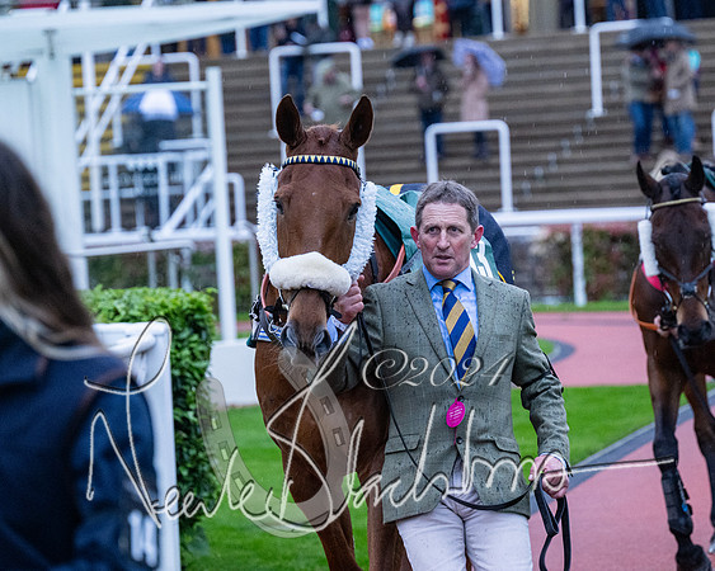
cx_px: 444
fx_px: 3660
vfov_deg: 8.9
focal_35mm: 173
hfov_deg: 11.2
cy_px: 234
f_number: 4
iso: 3200
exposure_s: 1/500
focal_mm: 130
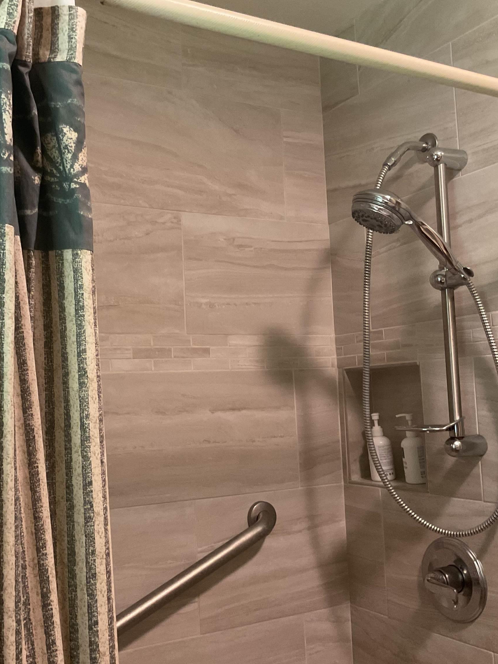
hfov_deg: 36.6
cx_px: 188
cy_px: 334
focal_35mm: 39
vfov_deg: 47.9
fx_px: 748
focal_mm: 3
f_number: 1.8
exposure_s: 1/33
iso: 200
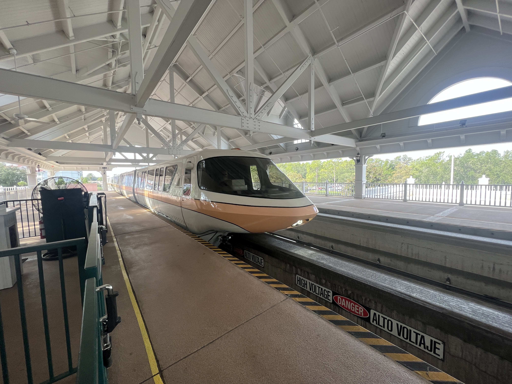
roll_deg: +1.6
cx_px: 256
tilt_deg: -2.7
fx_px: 192
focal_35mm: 13
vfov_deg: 89.9
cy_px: 192
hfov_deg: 106.2
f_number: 1.8
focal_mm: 1.57
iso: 32
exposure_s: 1/99
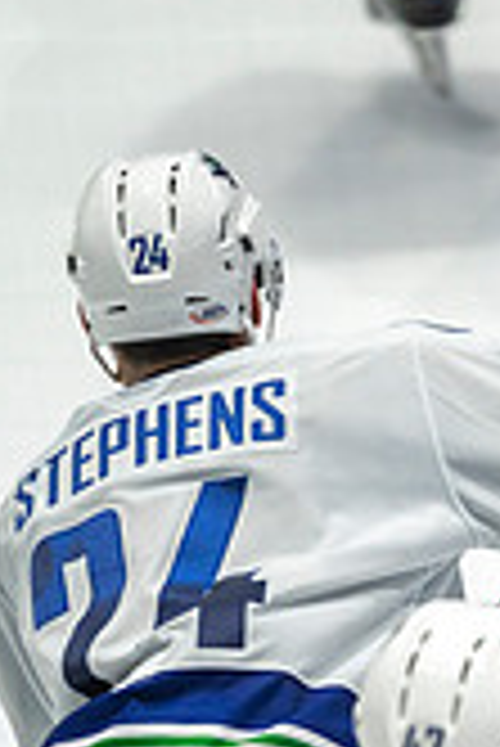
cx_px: 613
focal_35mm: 1625
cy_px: 873
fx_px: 33781
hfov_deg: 0.8
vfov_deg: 1.3
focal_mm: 600
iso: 1600
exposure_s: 1/640
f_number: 4
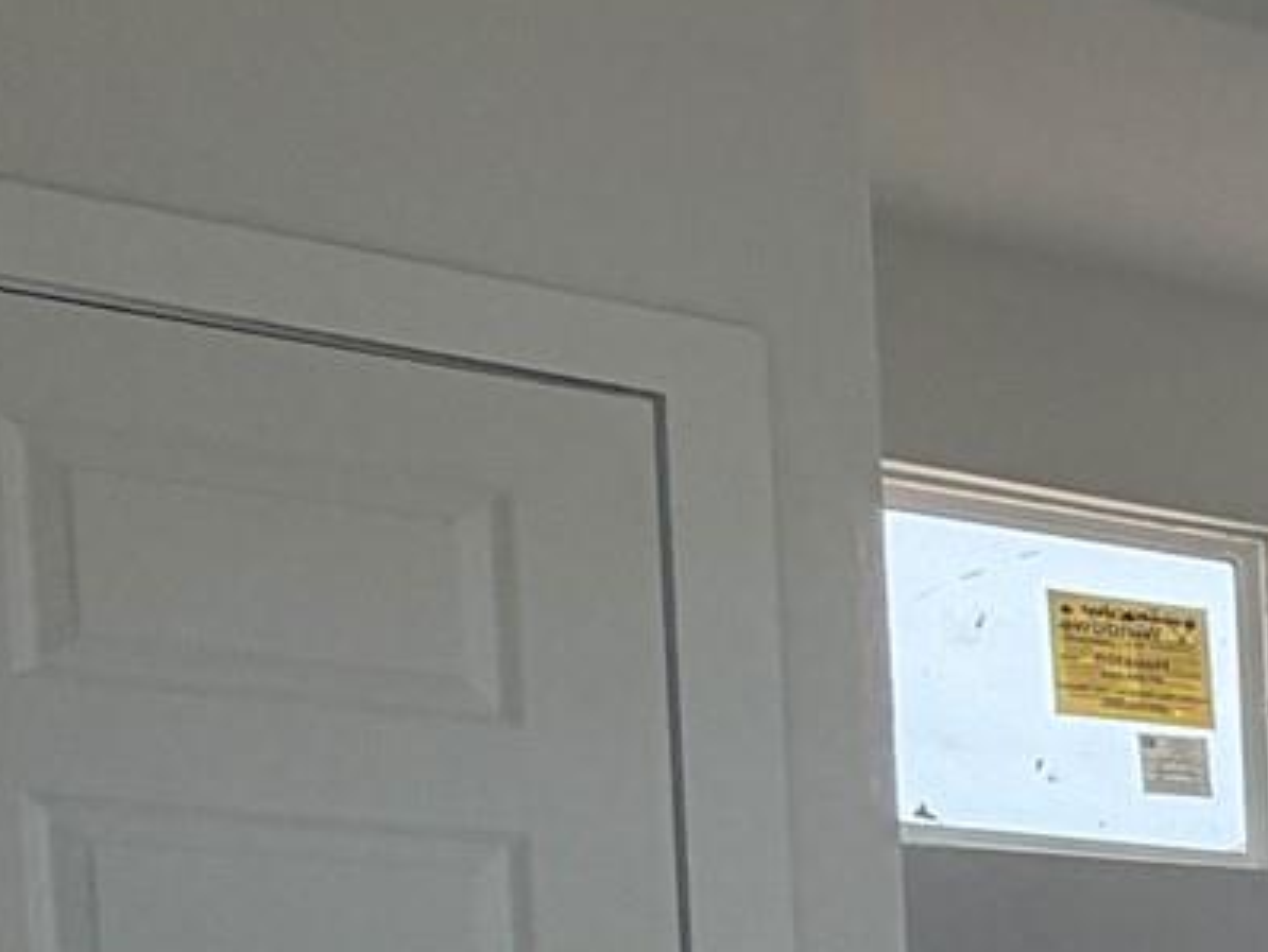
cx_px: 2883
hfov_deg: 16.1
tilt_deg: -2.9
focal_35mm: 72
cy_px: 1391
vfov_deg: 18.4
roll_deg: +0.7
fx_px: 2639
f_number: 2.2
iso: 64
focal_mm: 2.22
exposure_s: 1/189
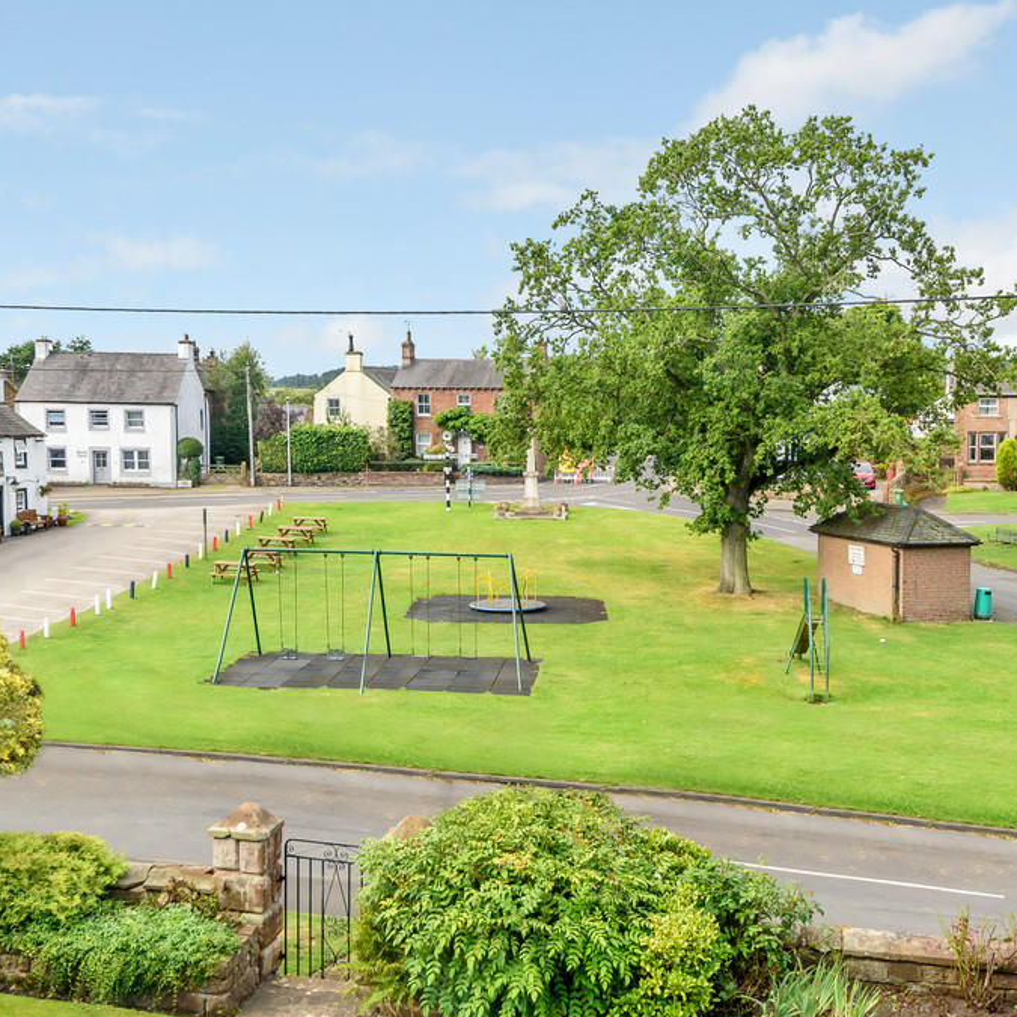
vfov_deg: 41.9
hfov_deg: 41.6
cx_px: 383
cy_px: 512
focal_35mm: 40
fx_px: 1330
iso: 250
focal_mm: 31
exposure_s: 1/320
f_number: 8
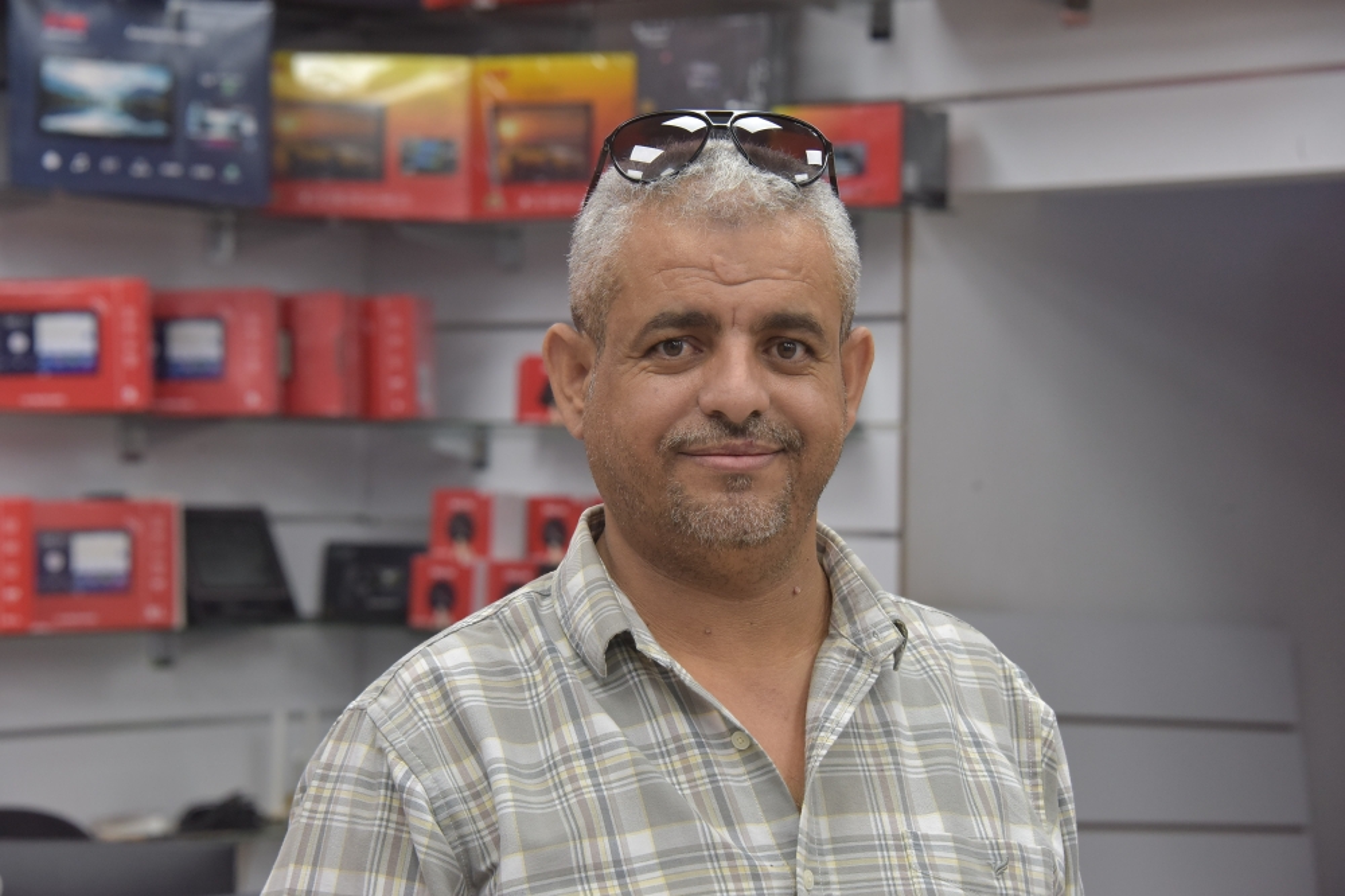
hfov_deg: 18.3
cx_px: 672
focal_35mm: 112
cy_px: 448
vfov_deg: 12.2
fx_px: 4183
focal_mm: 112
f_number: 8
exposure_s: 1/250
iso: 2000
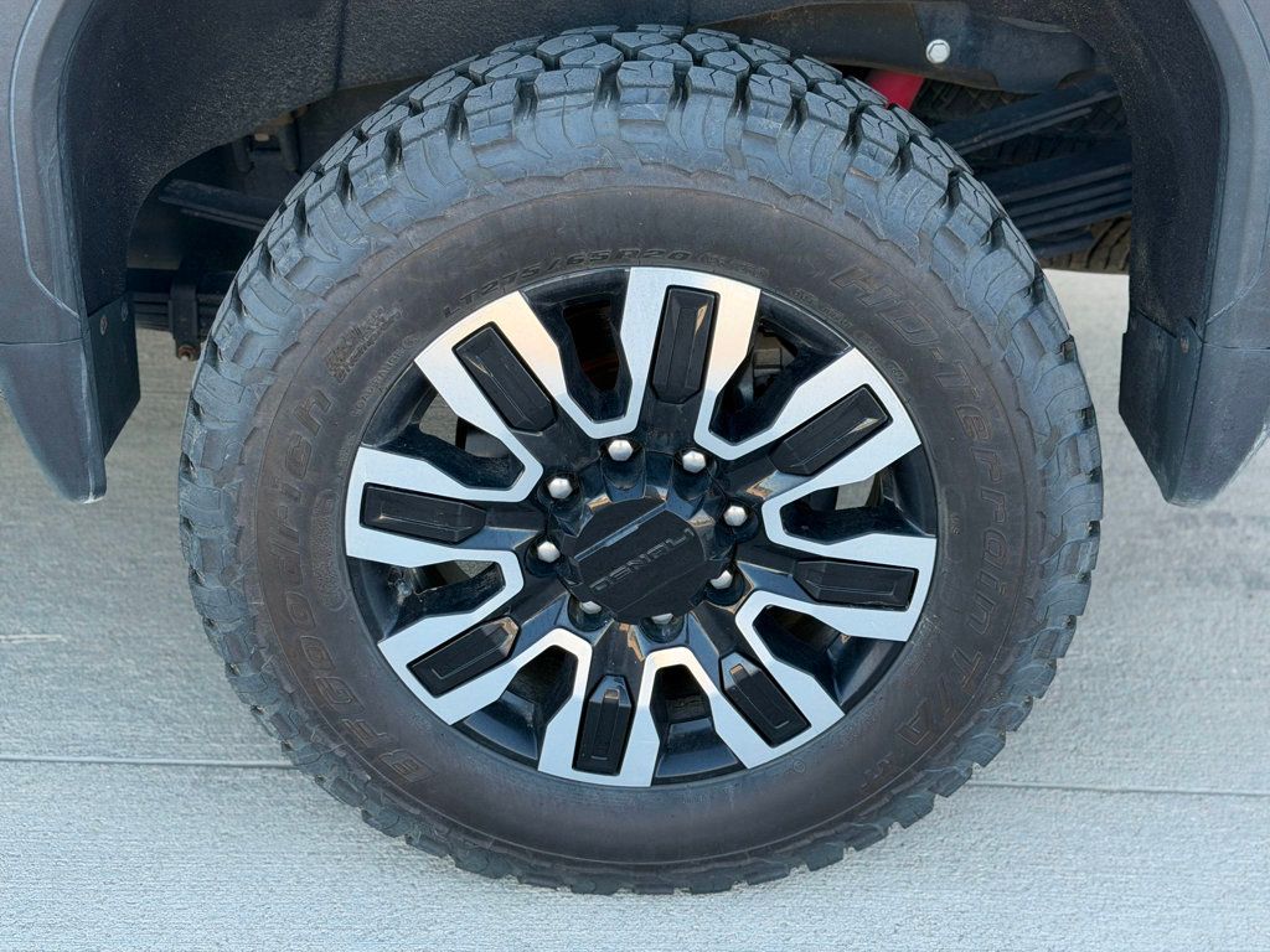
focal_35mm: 48
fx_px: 1761
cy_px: 476
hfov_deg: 39.7
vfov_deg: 30.3
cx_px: 635
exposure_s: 1/352
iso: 64
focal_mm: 6.76
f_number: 1.78
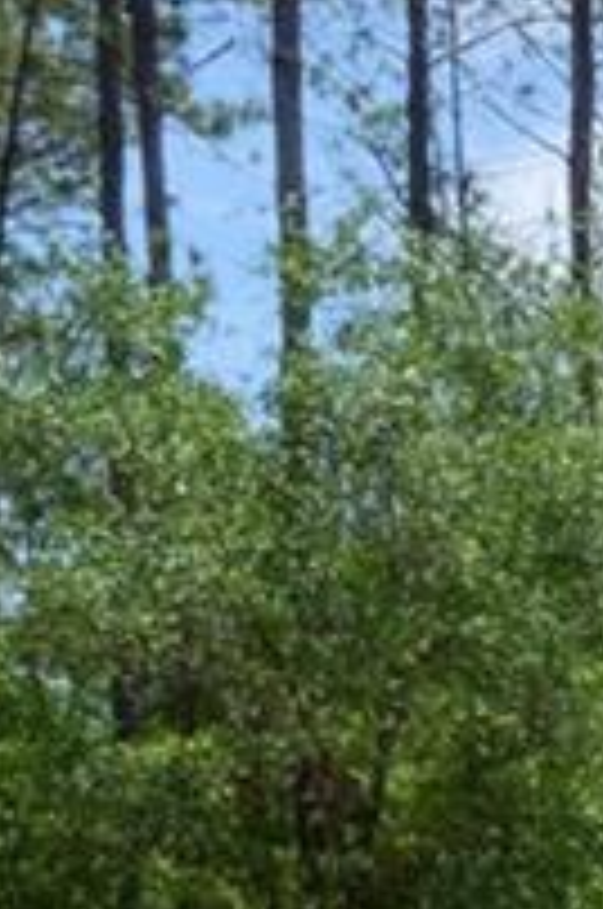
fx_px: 3202
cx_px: 1850
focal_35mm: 127
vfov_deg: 15.3
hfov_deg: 8.7
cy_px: 1238
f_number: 22
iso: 250
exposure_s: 1/15
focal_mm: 16
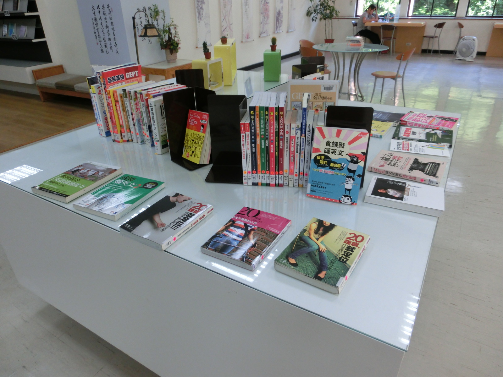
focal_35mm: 24
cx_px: 252
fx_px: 349
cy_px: 188
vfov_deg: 56.8
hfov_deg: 71.6
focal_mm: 4.24
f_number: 3
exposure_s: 1/125
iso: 200
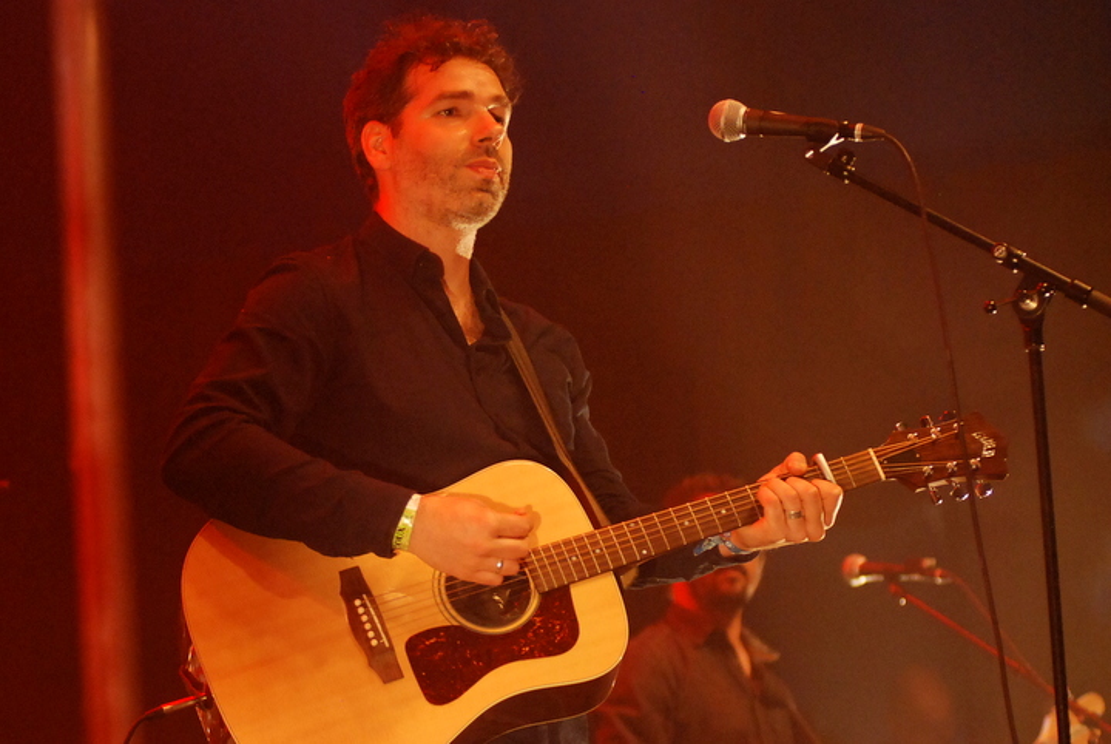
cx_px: 556
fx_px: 3708
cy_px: 372
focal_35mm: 120
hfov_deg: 17.0
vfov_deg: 11.5
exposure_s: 1/400
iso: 1600
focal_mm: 80
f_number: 2.8
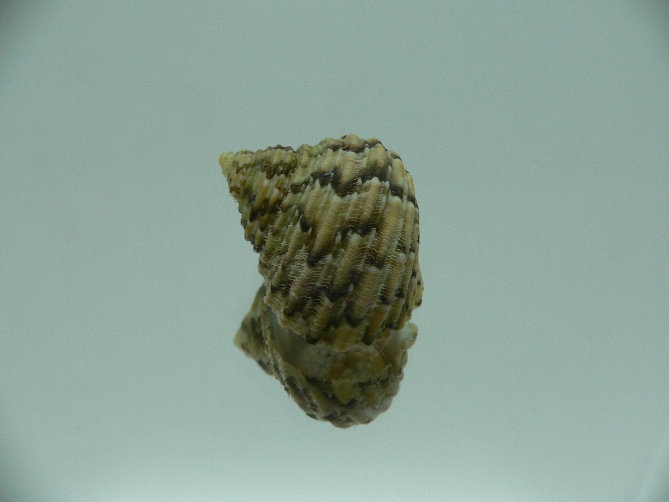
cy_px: 251
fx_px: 676
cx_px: 334
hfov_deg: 52.6
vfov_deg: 40.7
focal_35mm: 35
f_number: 2.8
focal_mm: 4.6
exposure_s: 1/60
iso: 80
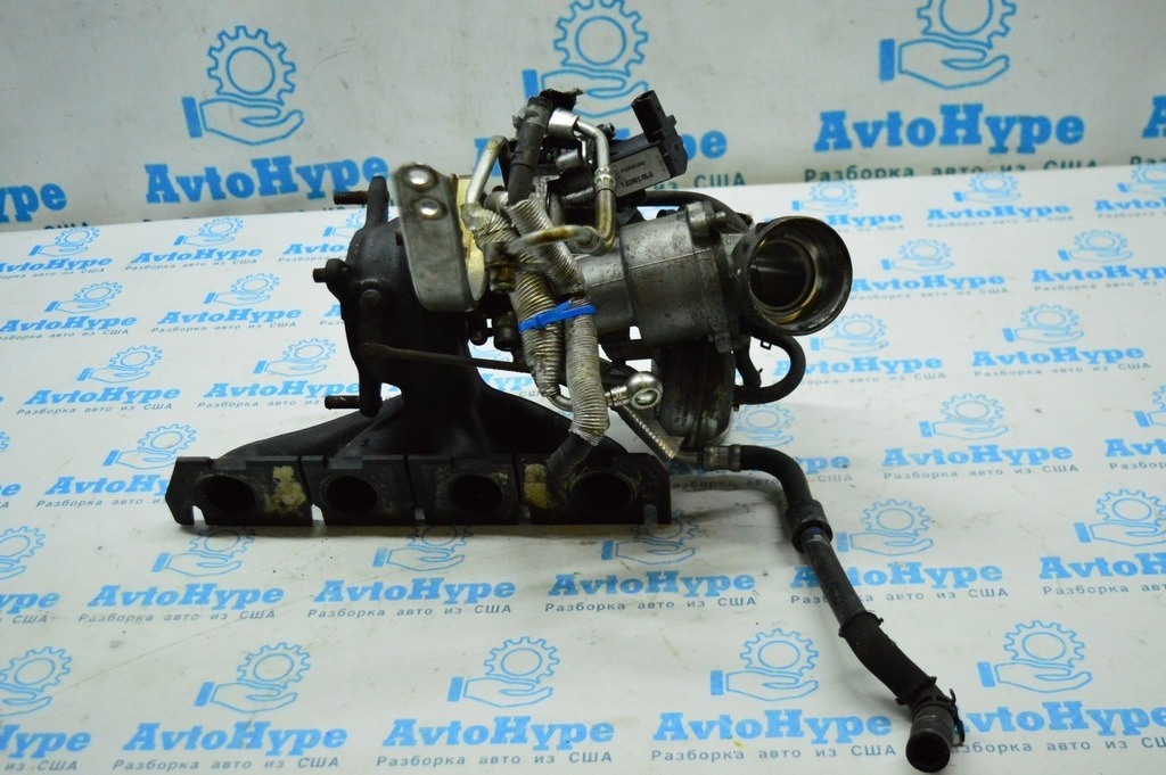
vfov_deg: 30.8
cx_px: 583
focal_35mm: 44
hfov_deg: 45.0
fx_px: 1408
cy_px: 388
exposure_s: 1/800
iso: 6400
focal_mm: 29
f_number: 4.2
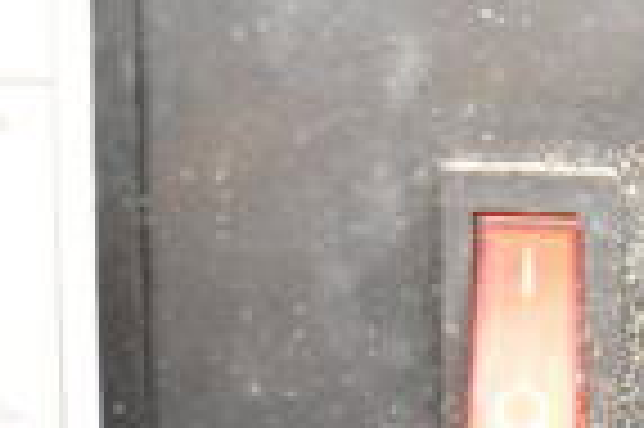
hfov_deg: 12.2
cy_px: 300
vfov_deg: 8.9
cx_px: 1193
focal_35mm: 154
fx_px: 2752
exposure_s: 1/40
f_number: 4
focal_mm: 24
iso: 14400
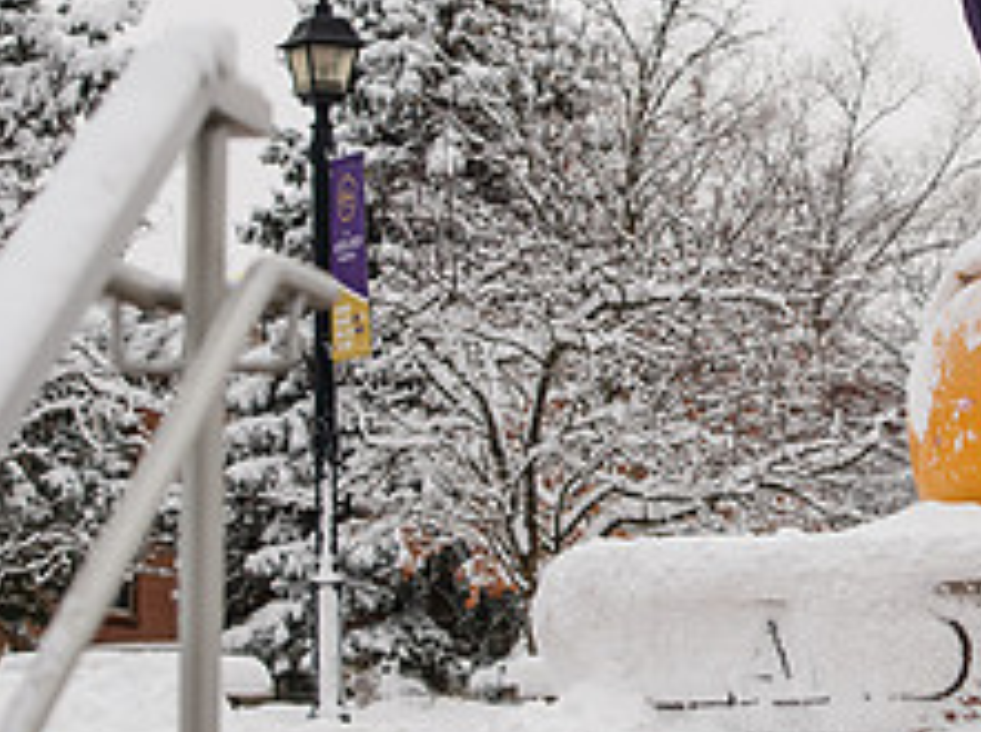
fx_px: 5008
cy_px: 308
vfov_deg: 8.4
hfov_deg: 11.1
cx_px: 928
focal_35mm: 177
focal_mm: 70
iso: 320
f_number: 4.5
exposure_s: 1/320
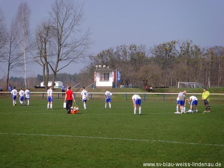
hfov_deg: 16.8
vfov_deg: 12.7
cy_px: 84
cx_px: 112
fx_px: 757
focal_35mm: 117
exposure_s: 1/500
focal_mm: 19.8
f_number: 4.5
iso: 80
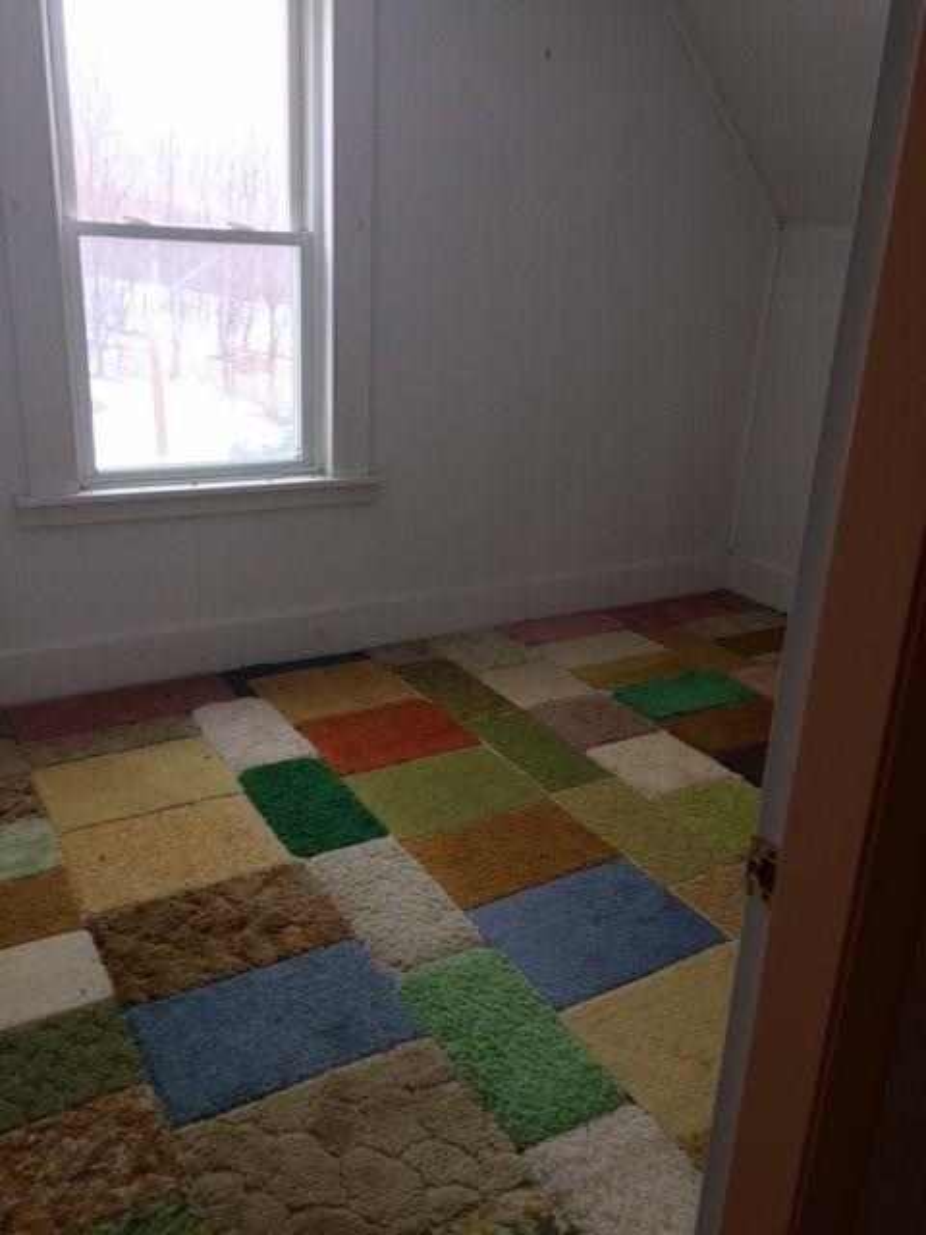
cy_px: 618
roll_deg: -1.0
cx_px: 463
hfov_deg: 48.2
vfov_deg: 61.7
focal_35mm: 29
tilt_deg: -21.0
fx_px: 1034
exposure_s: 1/120
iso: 50
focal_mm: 4.15
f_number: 2.2
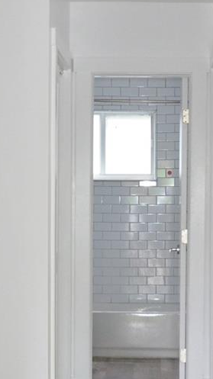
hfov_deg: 12.0
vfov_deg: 21.1
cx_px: 137
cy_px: 223
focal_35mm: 101
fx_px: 1016
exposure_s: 1/30
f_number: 11
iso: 2000
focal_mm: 20
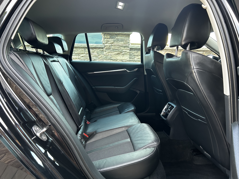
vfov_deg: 53.1
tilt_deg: -9.2
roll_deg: -0.9
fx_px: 180
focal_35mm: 26
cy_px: 90
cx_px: 120
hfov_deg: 67.3
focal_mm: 5.7
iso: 125
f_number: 1.5
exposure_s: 1/80
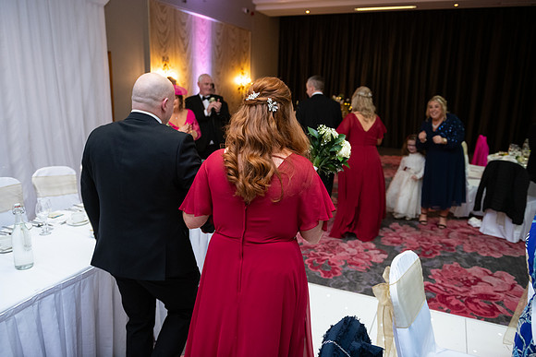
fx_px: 402
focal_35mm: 27
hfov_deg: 67.4
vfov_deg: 48.0
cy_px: 178
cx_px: 268
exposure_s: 1/160
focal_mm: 27
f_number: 3.5
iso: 800
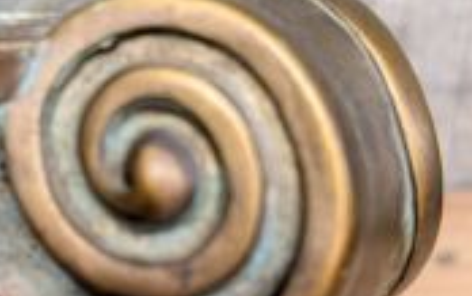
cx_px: 95
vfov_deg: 17.8
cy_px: 220
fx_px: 940
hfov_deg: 27.6
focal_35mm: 73
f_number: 1.68
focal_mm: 6.9
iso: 295
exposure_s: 1/24
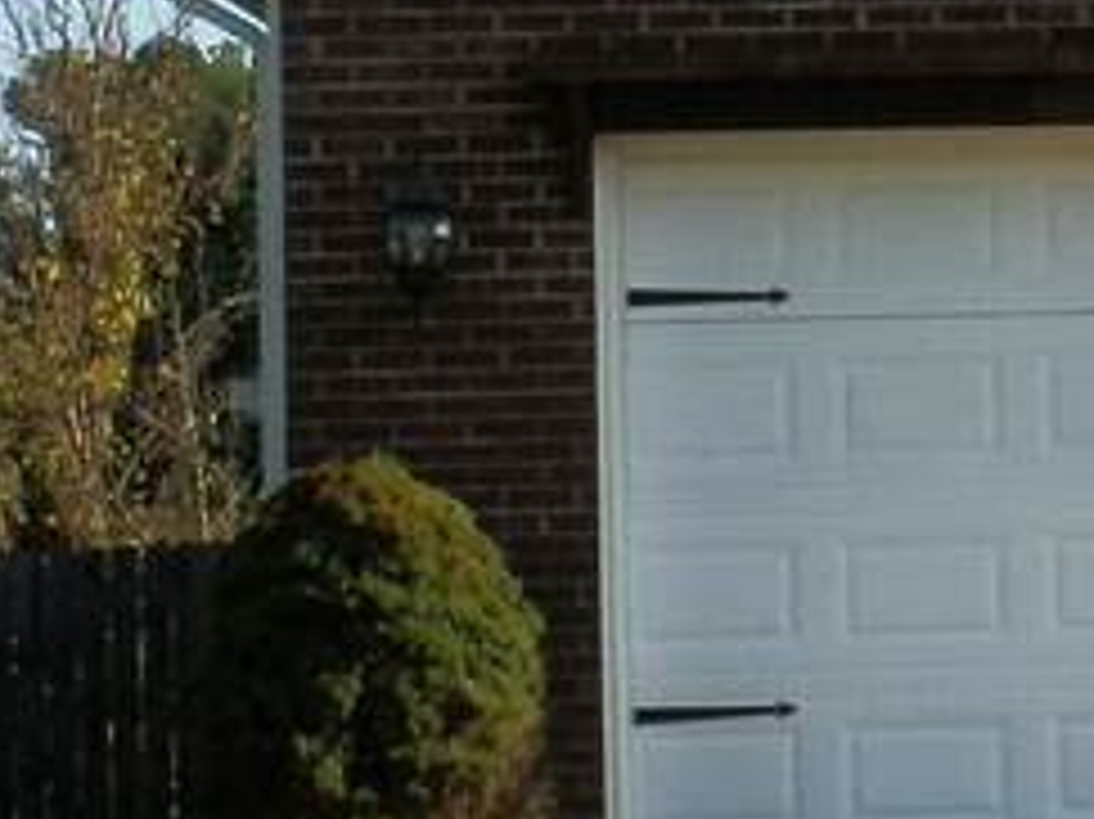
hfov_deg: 8.4
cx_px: 2323
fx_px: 6981
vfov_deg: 6.7
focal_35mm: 221
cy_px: 68
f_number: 10.4
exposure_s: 1/100
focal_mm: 7.64
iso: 64
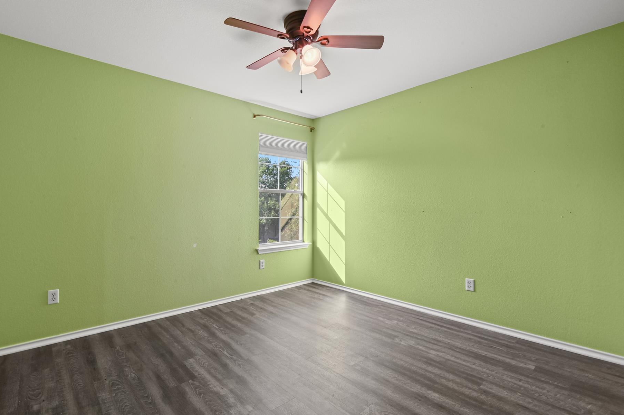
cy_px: 205
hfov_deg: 93.1
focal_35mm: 17
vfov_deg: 70.4
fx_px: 294
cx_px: 284
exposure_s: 1/4
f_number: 14
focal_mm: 15
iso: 200
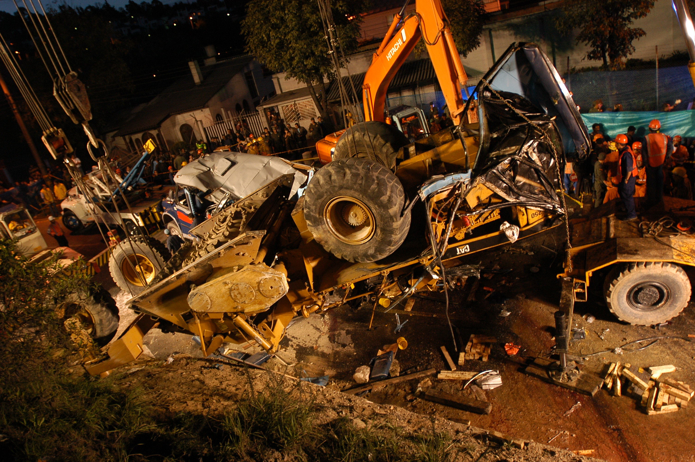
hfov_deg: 70.5
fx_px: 492
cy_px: 231
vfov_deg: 50.3
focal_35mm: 26
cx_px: 348
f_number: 2.8
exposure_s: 1/40
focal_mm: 17
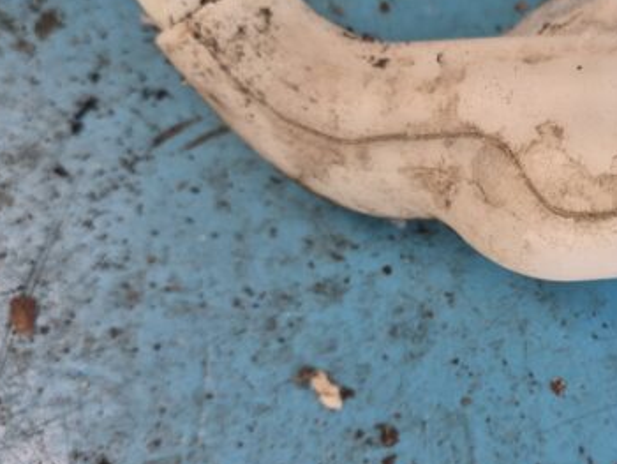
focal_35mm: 46
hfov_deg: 38.8
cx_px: 538
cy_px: 190
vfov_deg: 31.5
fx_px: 820
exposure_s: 1/100
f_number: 1.8
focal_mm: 5.4
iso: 125
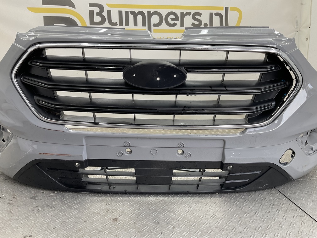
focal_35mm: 29
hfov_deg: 61.7
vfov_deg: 48.2
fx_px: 266
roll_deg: -1.0
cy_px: 119
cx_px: 158
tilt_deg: -11.2
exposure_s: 1/100
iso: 32
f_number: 1.8
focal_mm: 3
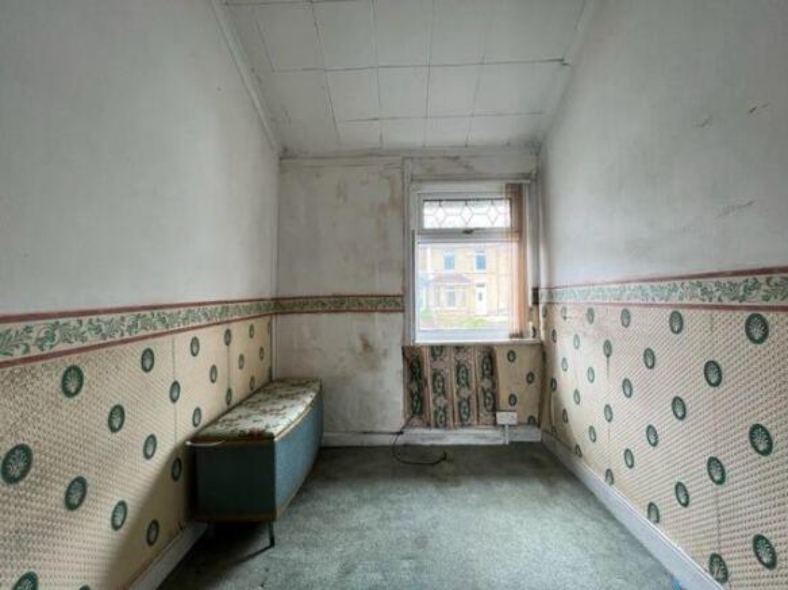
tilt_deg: -0.5
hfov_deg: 106.2
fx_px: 296
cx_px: 394
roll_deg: +0.7
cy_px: 295
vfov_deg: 89.9
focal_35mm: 13
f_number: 1.8
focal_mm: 1.57
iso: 50
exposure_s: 1/99
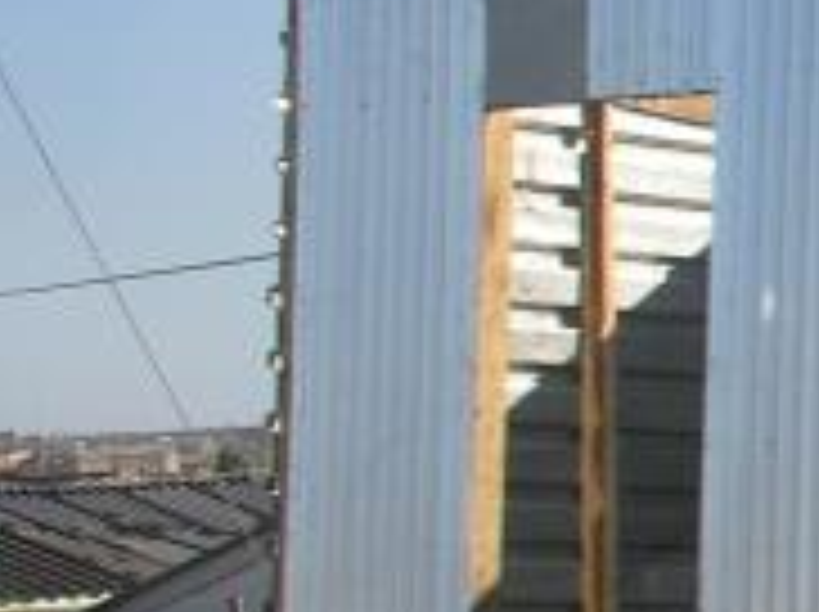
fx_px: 4655
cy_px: 428
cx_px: 1791
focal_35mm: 197
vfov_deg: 7.5
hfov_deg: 9.3
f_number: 5.6
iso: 50
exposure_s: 1/172
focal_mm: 8.9
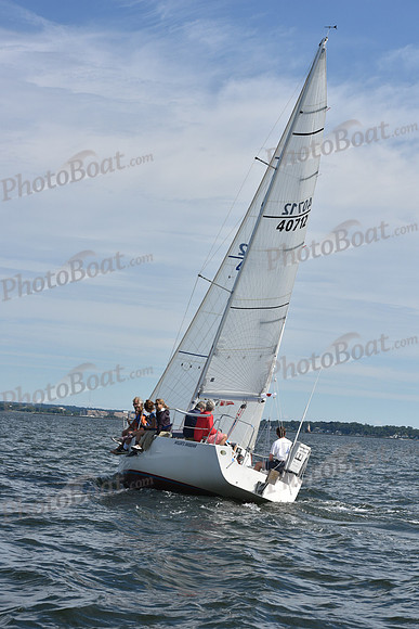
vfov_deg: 28.8
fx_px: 1221
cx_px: 210
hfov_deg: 19.5
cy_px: 314
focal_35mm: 70
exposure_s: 1/1000
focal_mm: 70
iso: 320
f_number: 10
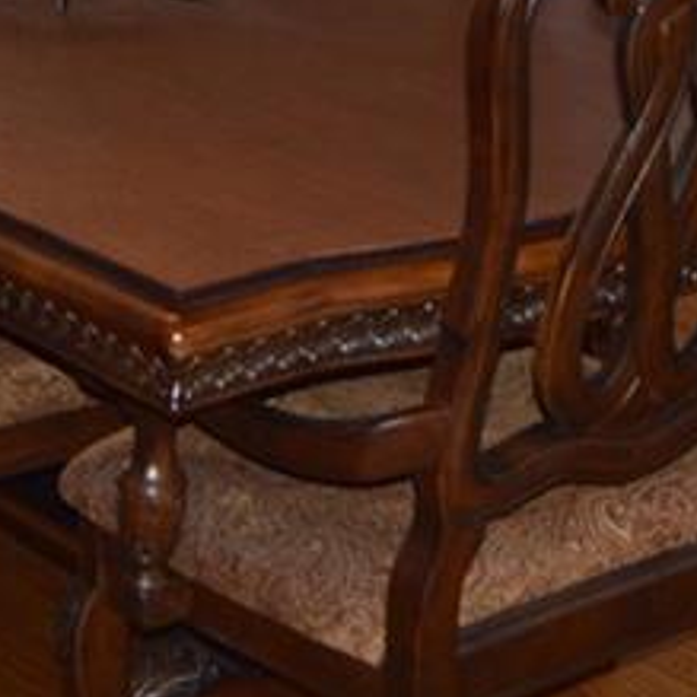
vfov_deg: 15.1
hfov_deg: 16.2
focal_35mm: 107
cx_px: 220
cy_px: -328
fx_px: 2438
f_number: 4
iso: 400
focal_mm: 18
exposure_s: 1/100
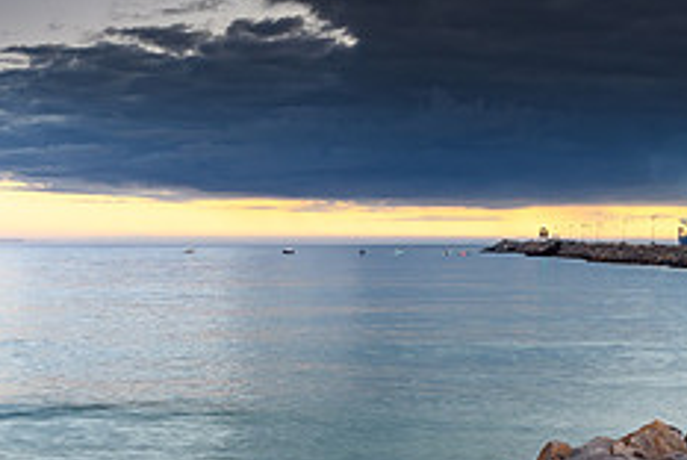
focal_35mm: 60
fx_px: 1146
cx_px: 189
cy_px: 264
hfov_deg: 32.8
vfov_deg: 22.7
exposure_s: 1.3
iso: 125
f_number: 7.1
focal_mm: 16
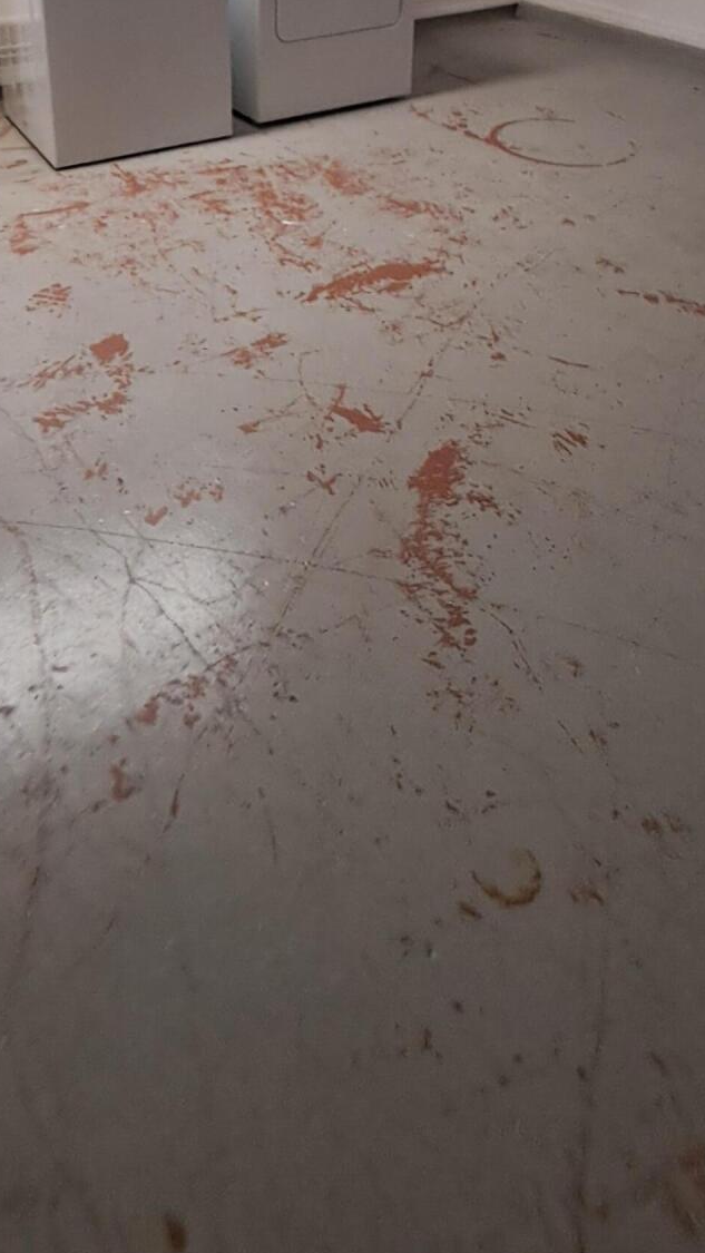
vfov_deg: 55.4
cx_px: 232
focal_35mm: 31
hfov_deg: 37.4
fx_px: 1030
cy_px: 156
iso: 200
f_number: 2.2
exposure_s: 1/40
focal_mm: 1.64
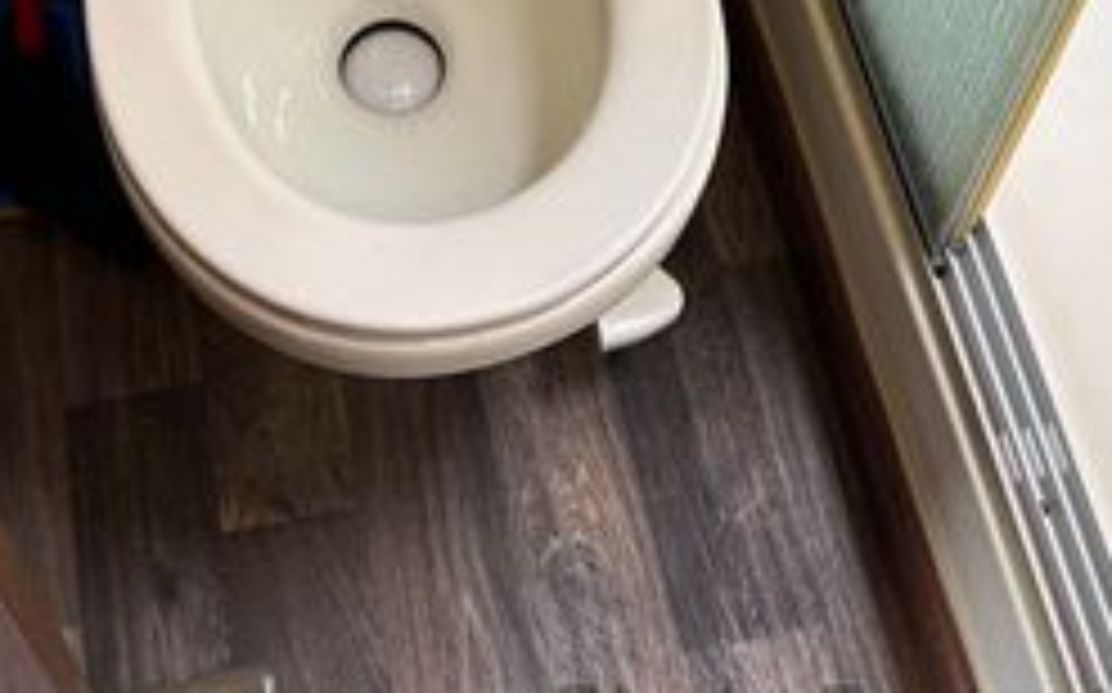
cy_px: -261
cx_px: 491
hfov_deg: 31.1
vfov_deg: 18.1
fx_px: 1999
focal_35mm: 66
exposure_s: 1/121
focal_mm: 6.86
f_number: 1.78
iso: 125
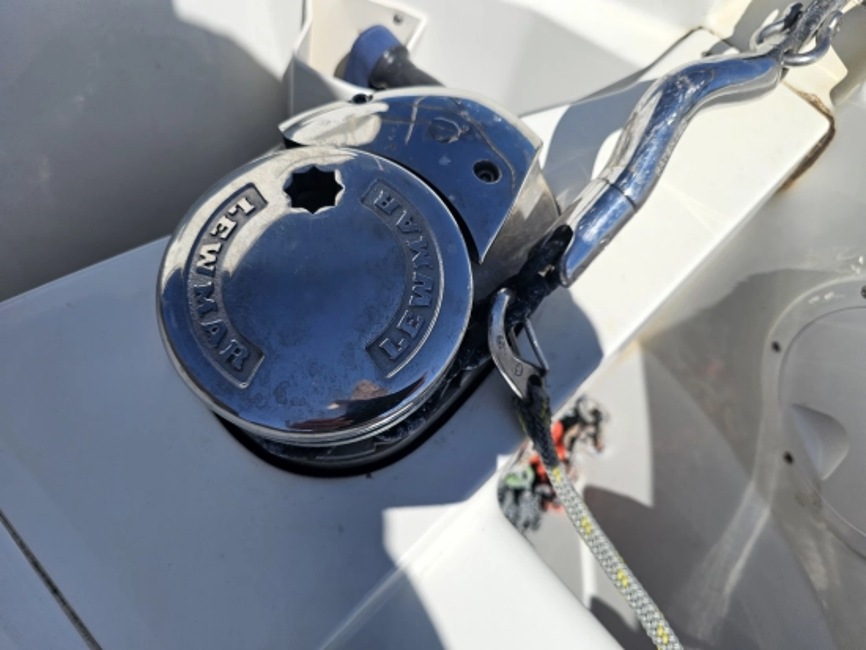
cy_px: 325
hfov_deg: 73.9
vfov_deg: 58.9
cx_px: 433
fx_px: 576
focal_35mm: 23
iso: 12
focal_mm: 6.3
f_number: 1.7
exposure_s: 1/1501
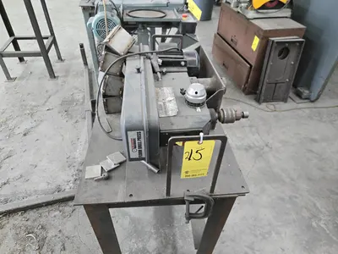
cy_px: 127
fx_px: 225
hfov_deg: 73.9
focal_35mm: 23
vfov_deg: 58.9
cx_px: 169
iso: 640
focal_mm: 5.4
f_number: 1.8
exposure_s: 1/120
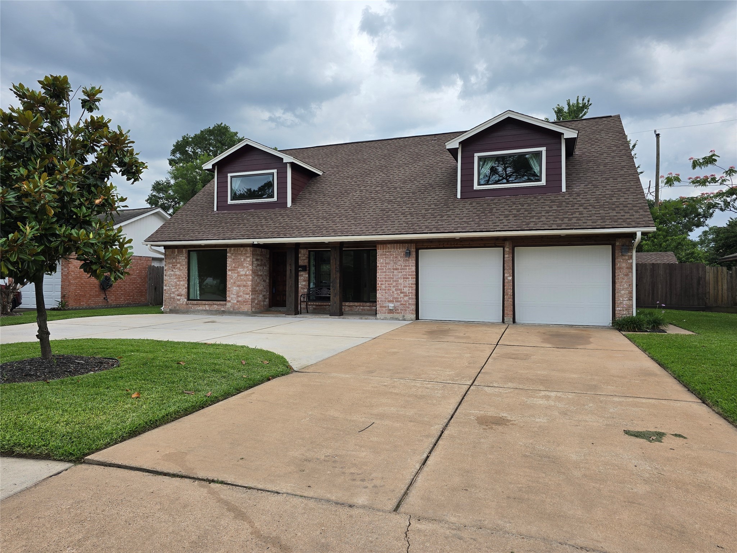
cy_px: 276
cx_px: 368
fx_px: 490
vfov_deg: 58.9
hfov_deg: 73.9
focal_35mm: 23
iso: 12
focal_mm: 6.3
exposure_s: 1/180
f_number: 1.7
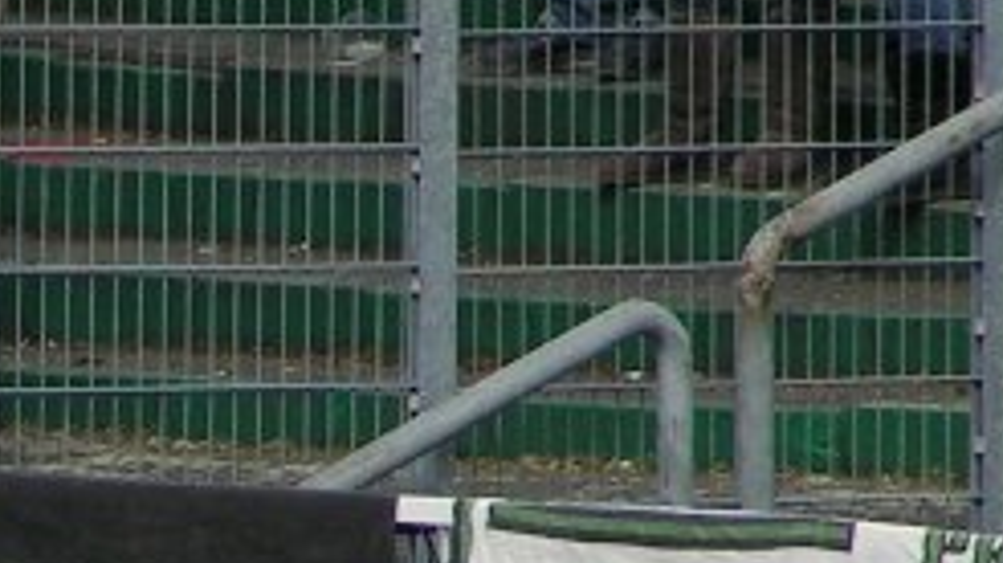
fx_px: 35774
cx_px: -106
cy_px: 702
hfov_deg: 1.6
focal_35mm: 1346
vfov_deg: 0.9
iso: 50
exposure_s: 1/500
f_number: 4
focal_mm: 58
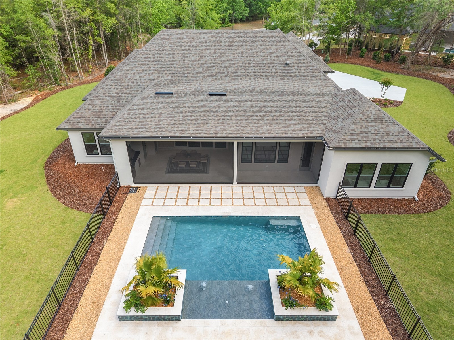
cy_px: 170
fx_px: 315
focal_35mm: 24
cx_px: 227
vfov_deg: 56.8
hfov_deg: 71.6
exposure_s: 1/800
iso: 140
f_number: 1.8
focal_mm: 8.67
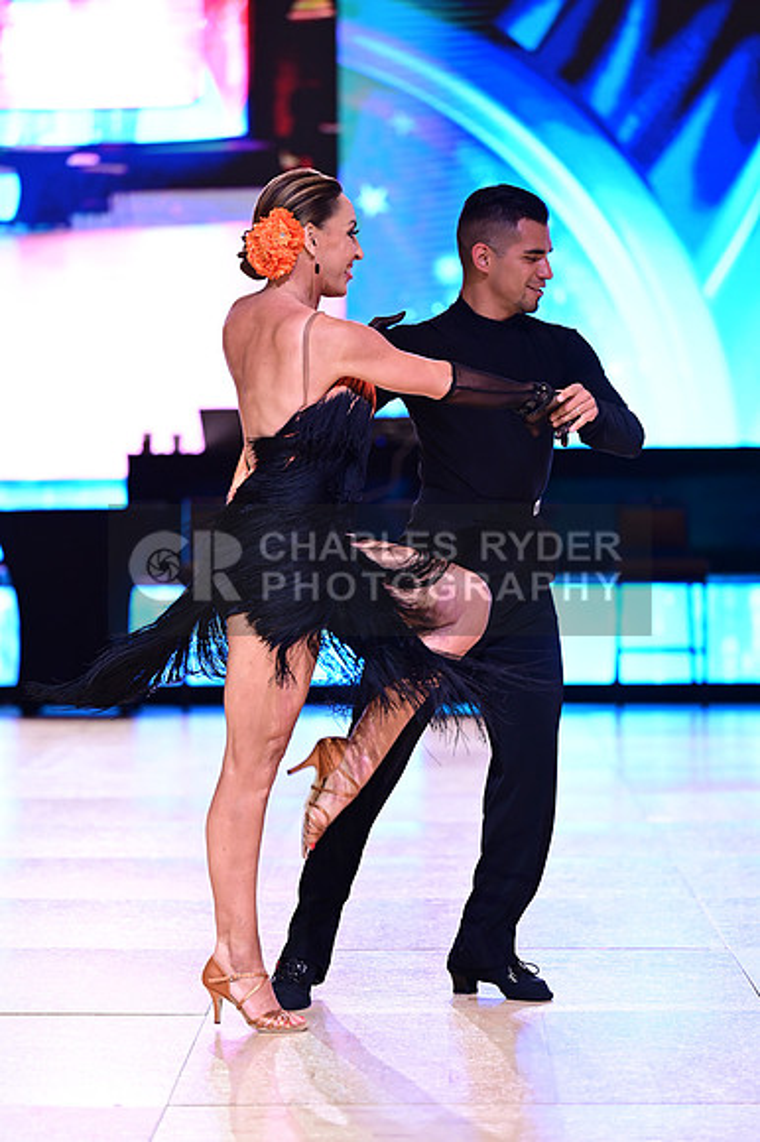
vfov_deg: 17.1
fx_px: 3804
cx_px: 380
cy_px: 571
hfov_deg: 11.4
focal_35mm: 120
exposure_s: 1/500
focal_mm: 120
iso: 2000
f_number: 2.8
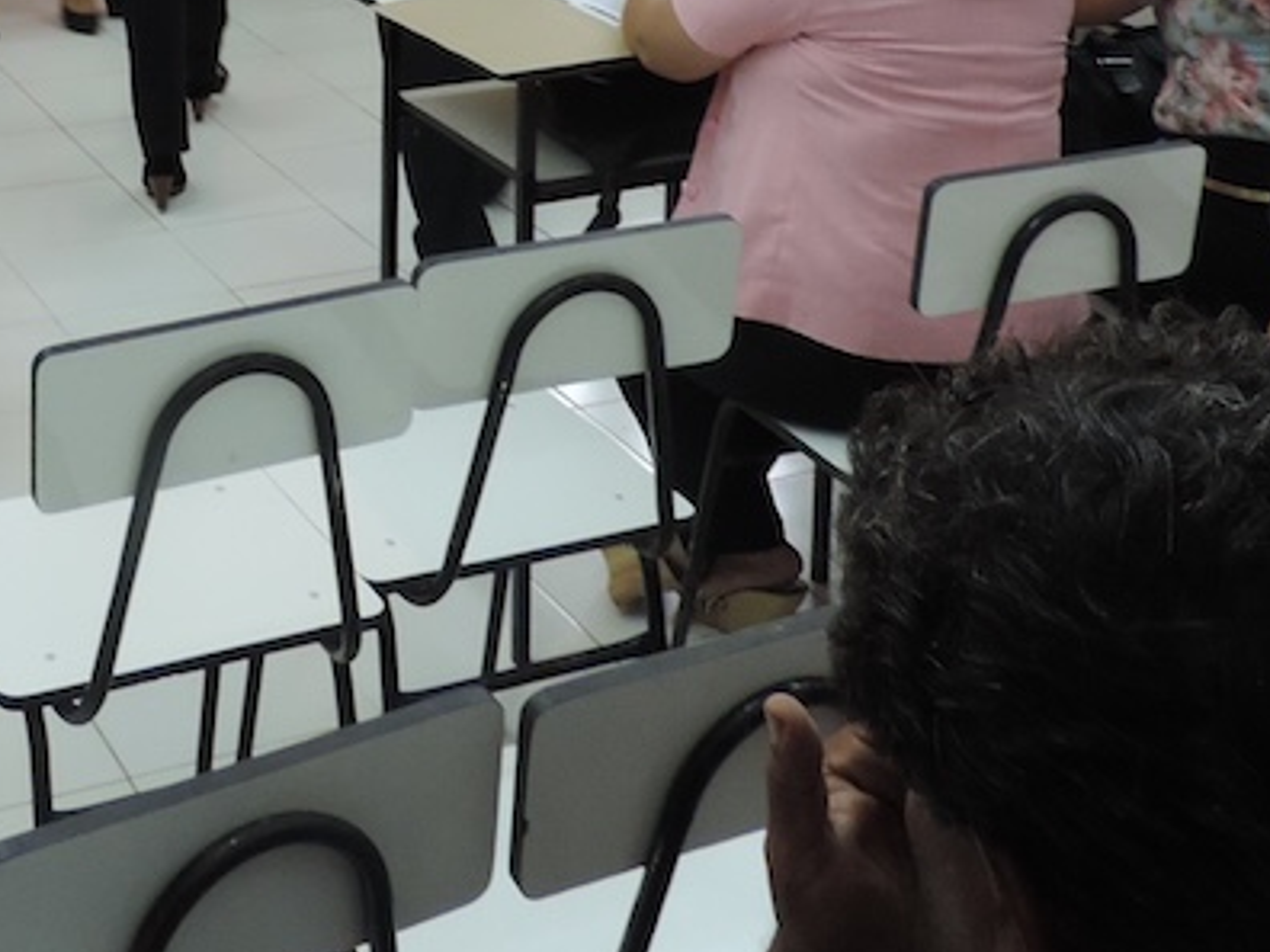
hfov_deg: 30.5
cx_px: 282
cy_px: -256
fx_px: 2275
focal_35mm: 62
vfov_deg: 21.6
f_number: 3
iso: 320
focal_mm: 4.3
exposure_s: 1/30
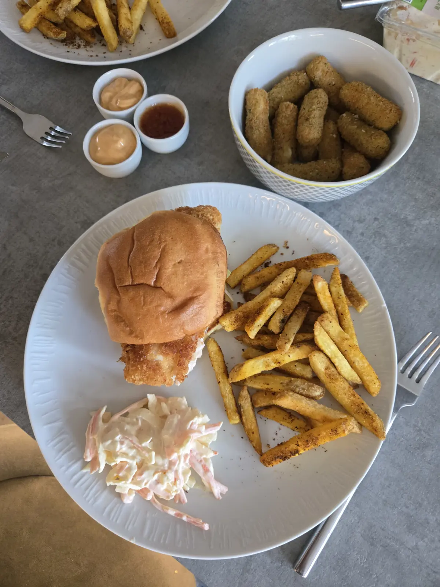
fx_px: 390
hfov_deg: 58.9
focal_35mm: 23
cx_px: 220
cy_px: 294
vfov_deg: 73.9
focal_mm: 5.4
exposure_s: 1/60
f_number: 1.8
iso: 640
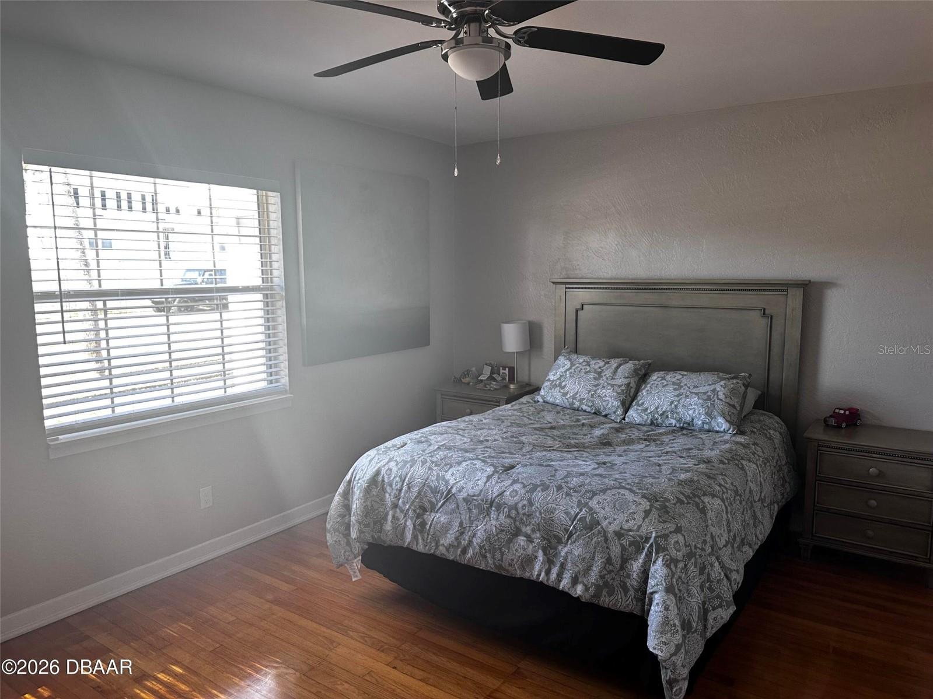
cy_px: 350
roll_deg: +0.1
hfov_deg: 71.6
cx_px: 466
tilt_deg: -6.6
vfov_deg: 56.8
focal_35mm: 24
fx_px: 647
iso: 100
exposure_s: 1/121
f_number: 1.78
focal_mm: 6.86
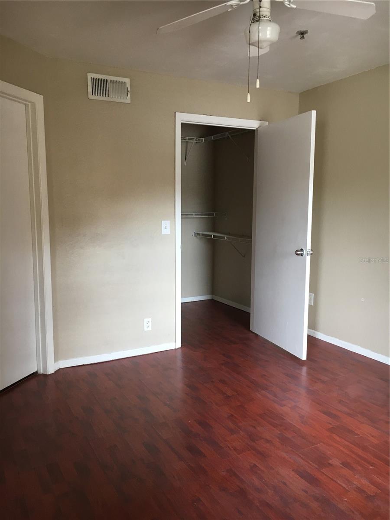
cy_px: 260
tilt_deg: -6.0
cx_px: 195
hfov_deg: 48.2
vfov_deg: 61.7
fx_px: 436
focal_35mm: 29
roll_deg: -0.3
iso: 80
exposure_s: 1/30
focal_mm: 4.15
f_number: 2.2
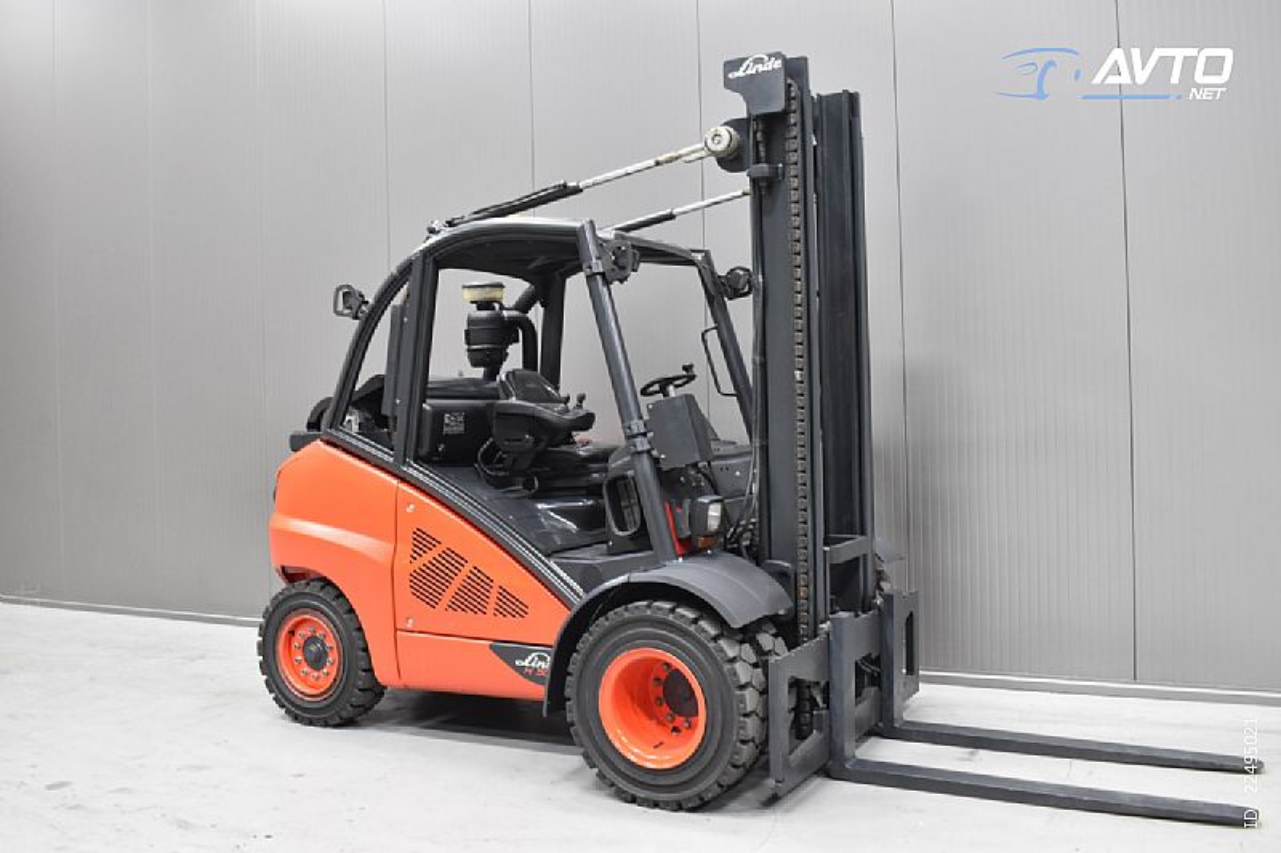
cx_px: 640
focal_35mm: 33
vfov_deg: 40.0
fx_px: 1174
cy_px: 426
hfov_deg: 57.2
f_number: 5
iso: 1600
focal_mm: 22
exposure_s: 1/20
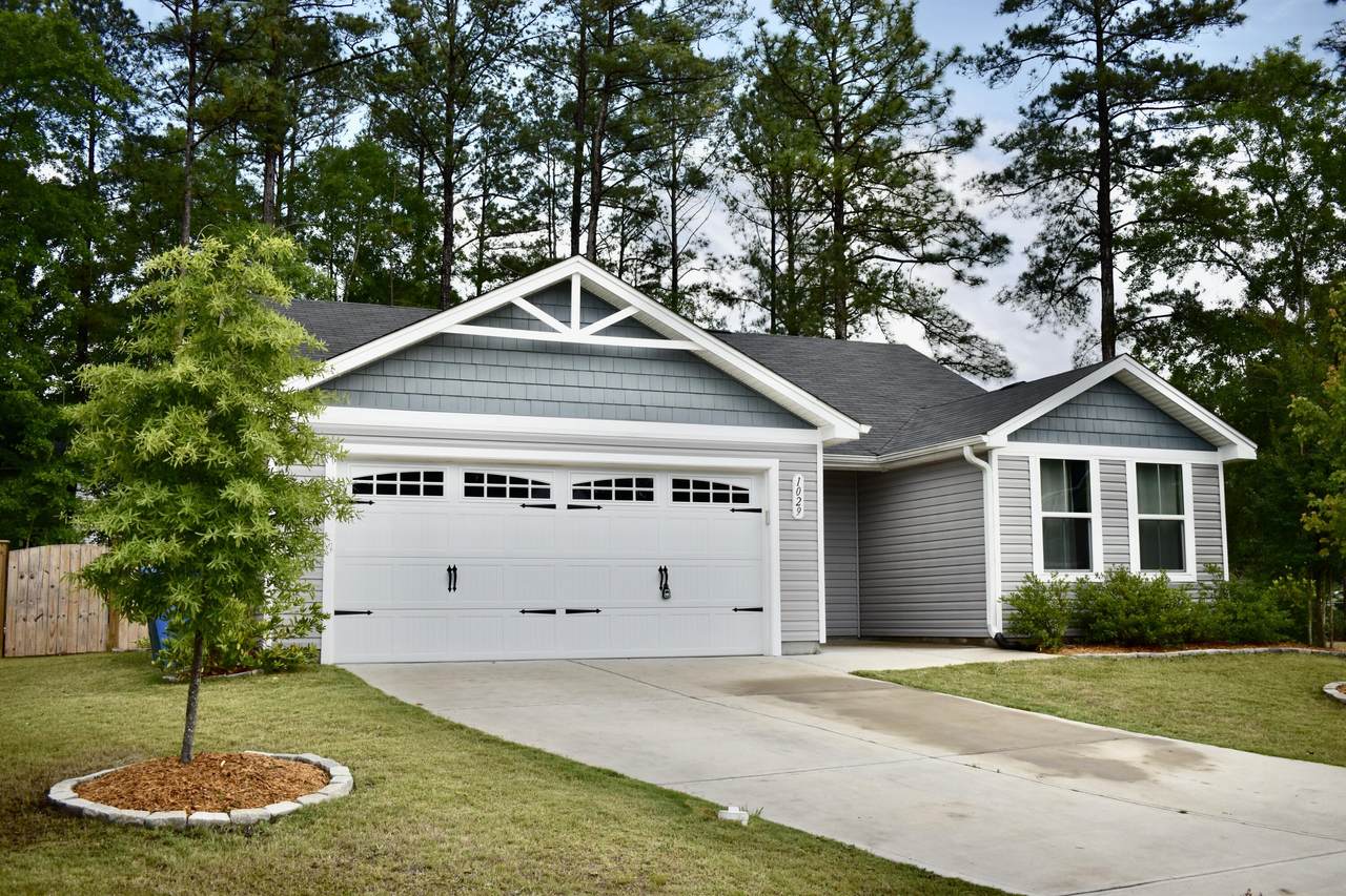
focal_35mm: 36
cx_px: 673
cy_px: 448
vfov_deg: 36.9
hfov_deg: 53.1
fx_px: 1346
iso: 100
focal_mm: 24
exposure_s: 1/1000
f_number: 3.8
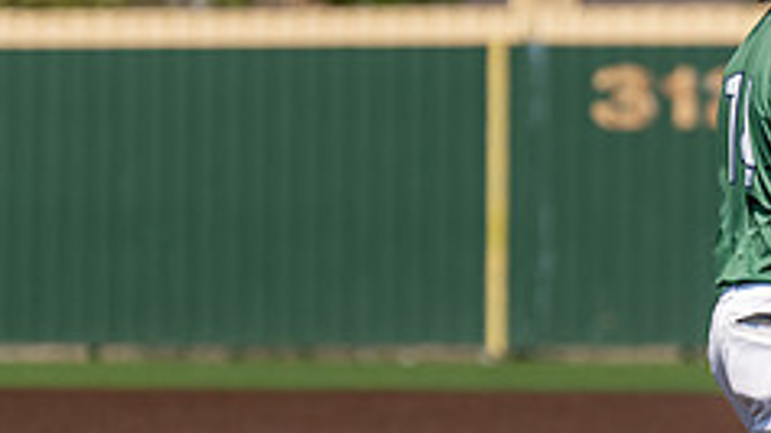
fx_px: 10420
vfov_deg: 2.4
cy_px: 253
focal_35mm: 510
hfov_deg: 4.2
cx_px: 835
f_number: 4
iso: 320
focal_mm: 176
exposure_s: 1/3200
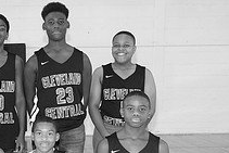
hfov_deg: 20.1
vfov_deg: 14.2
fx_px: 611
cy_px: 131
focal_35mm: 96
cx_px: -36
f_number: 2.8
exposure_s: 1/200
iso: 1000
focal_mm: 23
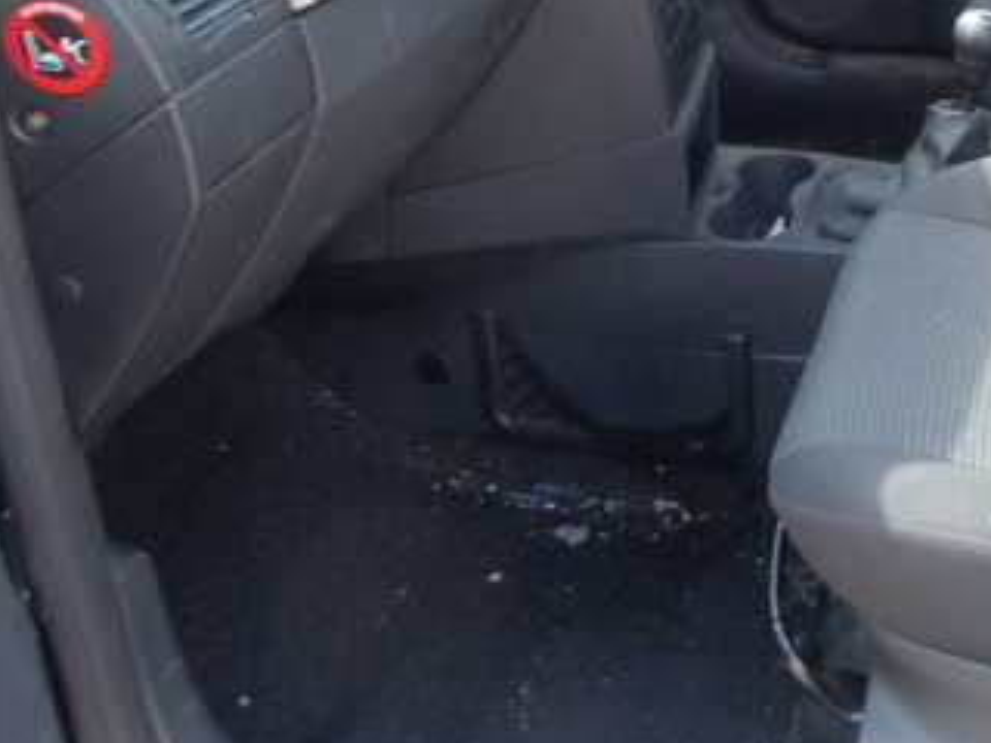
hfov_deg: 32.3
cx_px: 926
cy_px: 37
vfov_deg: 25.1
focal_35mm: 56
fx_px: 1603
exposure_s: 1/60
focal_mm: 5
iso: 125
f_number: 3.9
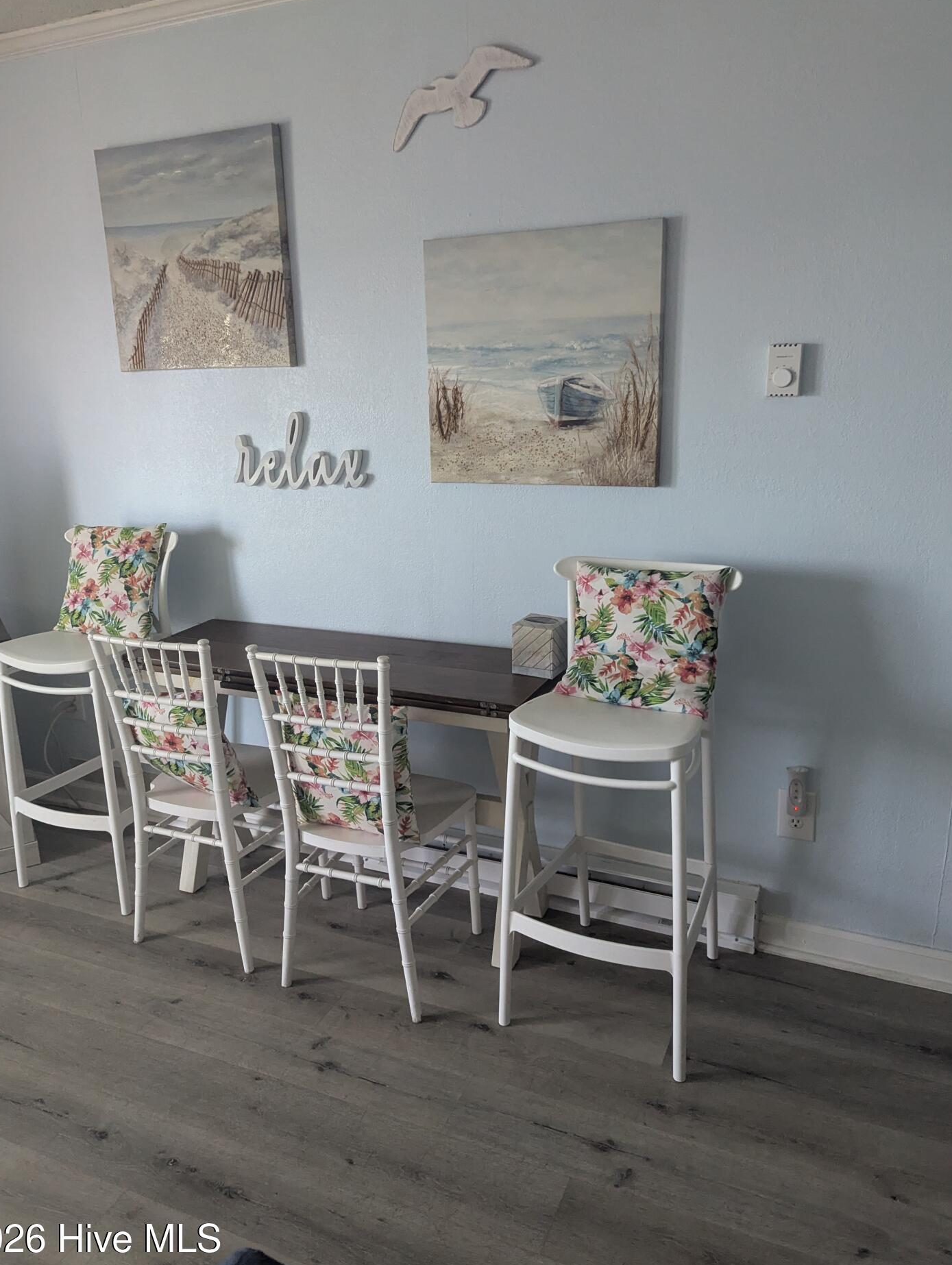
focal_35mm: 26
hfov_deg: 53.1
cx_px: 444
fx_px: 951
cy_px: 616
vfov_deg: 67.2
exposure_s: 1/542
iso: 1883
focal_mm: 6.81
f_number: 1.85
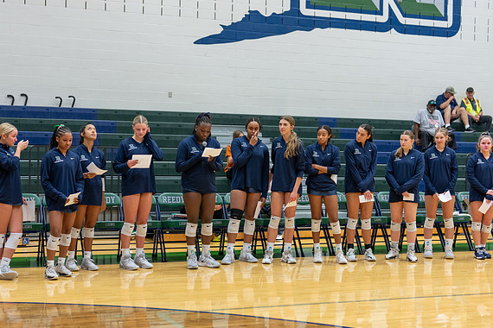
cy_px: 184
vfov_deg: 22.6
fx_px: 822
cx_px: 224
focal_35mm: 60
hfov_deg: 33.4
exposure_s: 1/320
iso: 800
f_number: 1.8
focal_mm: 50
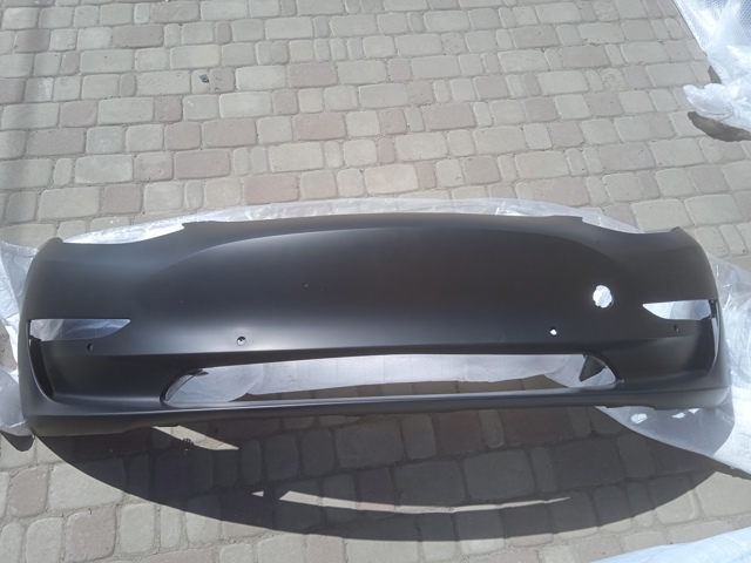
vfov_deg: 49.7
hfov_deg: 63.4
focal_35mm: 28
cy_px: 282
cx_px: 376
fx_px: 607
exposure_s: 1/845
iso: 100
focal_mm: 3.43
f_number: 2.2
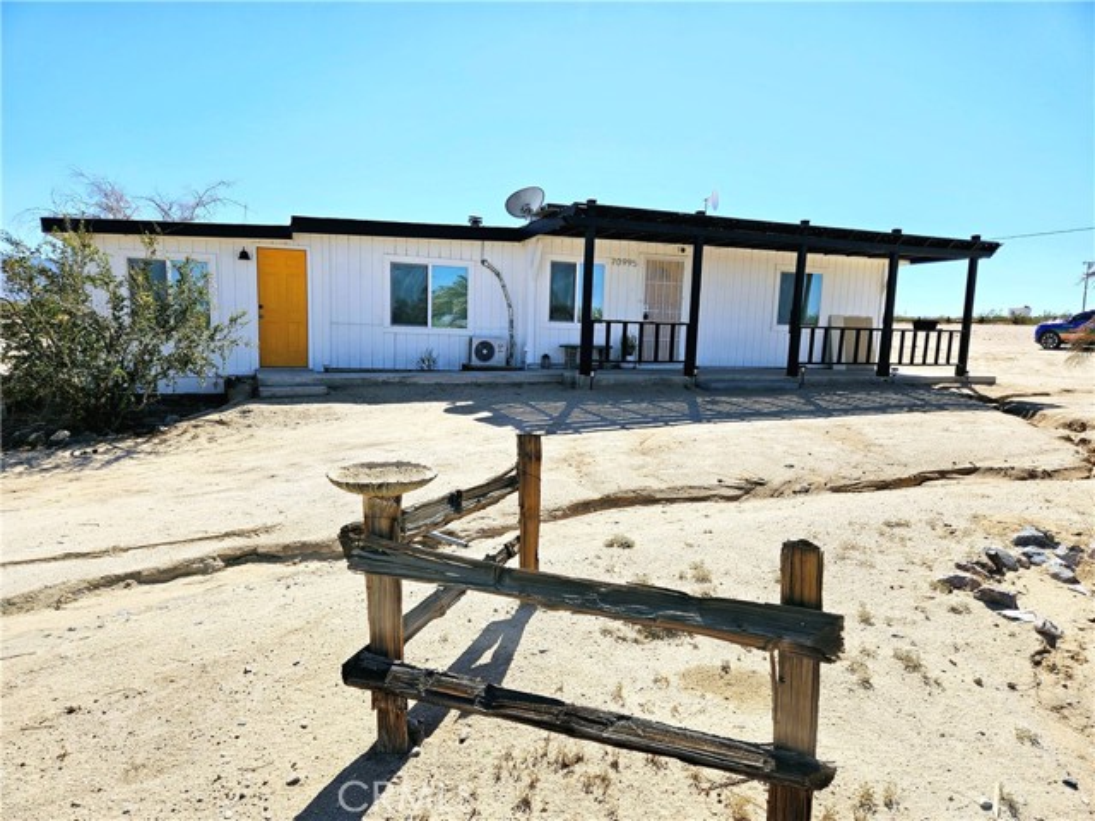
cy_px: 410
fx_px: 728
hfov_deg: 73.9
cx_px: 548
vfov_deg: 58.9
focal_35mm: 23
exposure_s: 1/5000
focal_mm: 5.4
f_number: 1.8
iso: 25
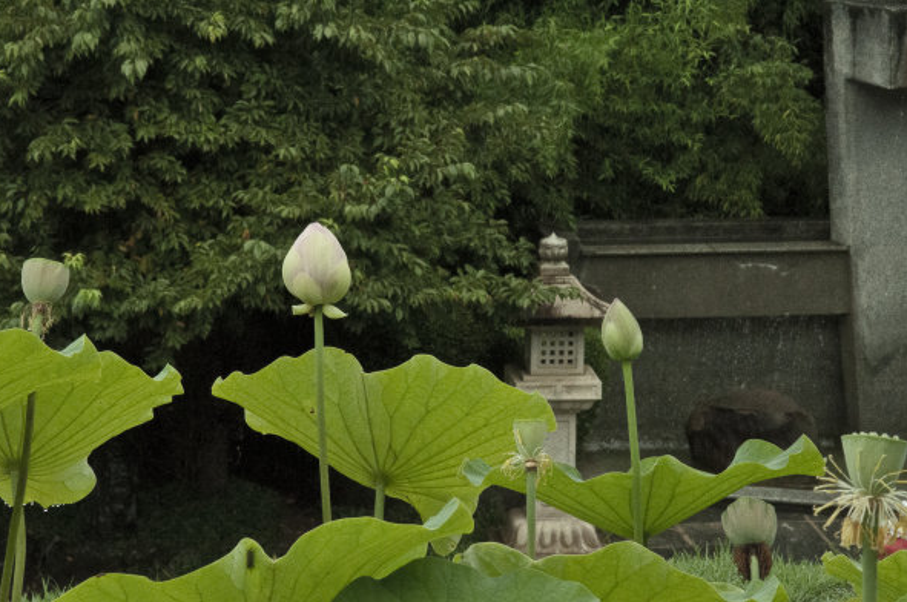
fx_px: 3597
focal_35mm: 143
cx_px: 460
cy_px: 299
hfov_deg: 14.4
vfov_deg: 9.6
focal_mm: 92
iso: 6400
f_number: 22
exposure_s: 1/500
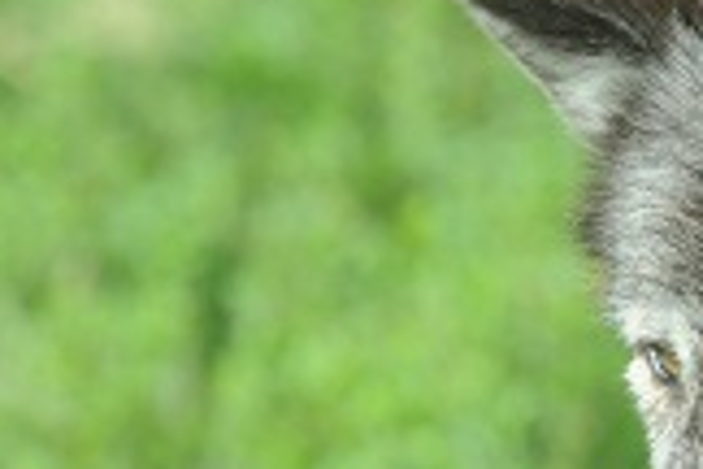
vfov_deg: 1.7
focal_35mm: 833
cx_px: 838
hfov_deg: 2.5
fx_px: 16265
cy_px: 343
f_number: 9
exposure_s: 1/500
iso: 1000
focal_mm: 270
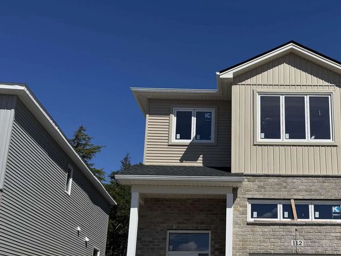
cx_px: 245
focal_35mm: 42
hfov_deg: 43.7
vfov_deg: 33.8
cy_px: 187
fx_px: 414
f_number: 1.78
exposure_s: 1/9009
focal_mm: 6.76
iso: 80
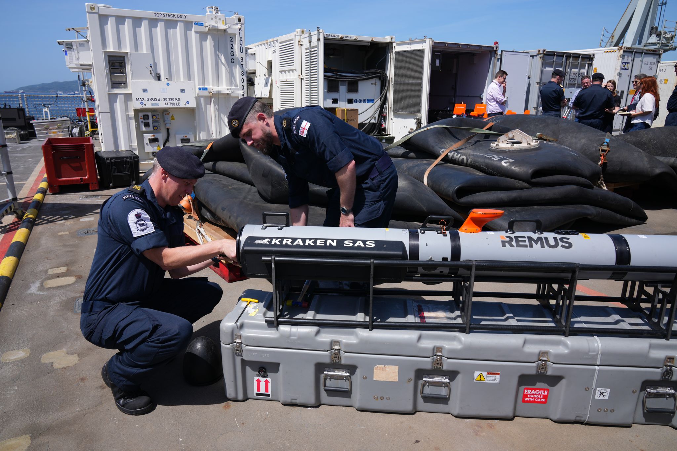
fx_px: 451
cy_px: 226
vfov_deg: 53.1
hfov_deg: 73.7
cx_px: 338
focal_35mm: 24
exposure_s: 1/320
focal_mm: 24
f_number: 7.1
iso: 100
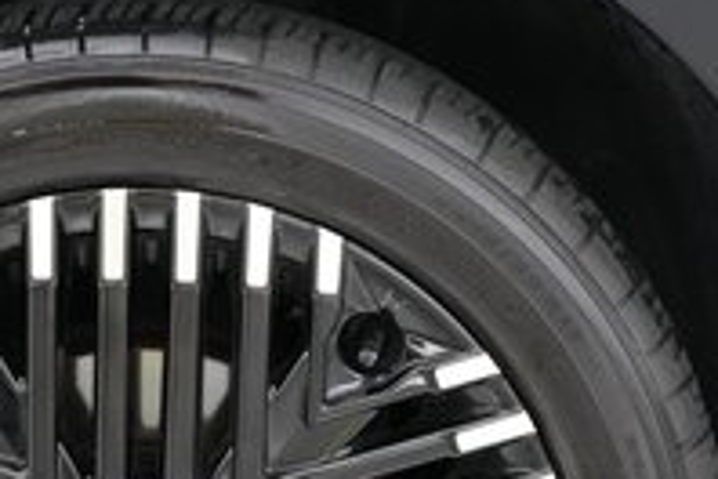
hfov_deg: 24.1
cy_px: 515
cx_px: 228
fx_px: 1675
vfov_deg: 15.8
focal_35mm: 84
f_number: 2.8
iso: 8000
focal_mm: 26
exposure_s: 1/250
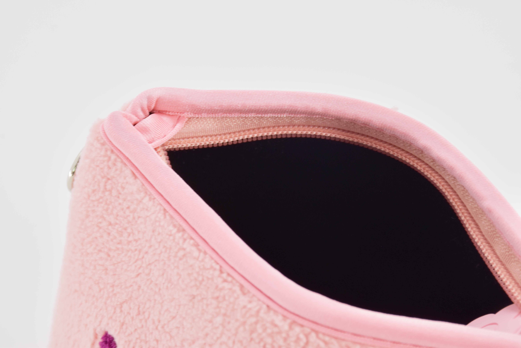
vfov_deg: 9.6
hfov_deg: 14.4
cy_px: 174
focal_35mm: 142
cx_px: 260
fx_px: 2062
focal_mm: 95
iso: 320
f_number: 14
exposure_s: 1/25
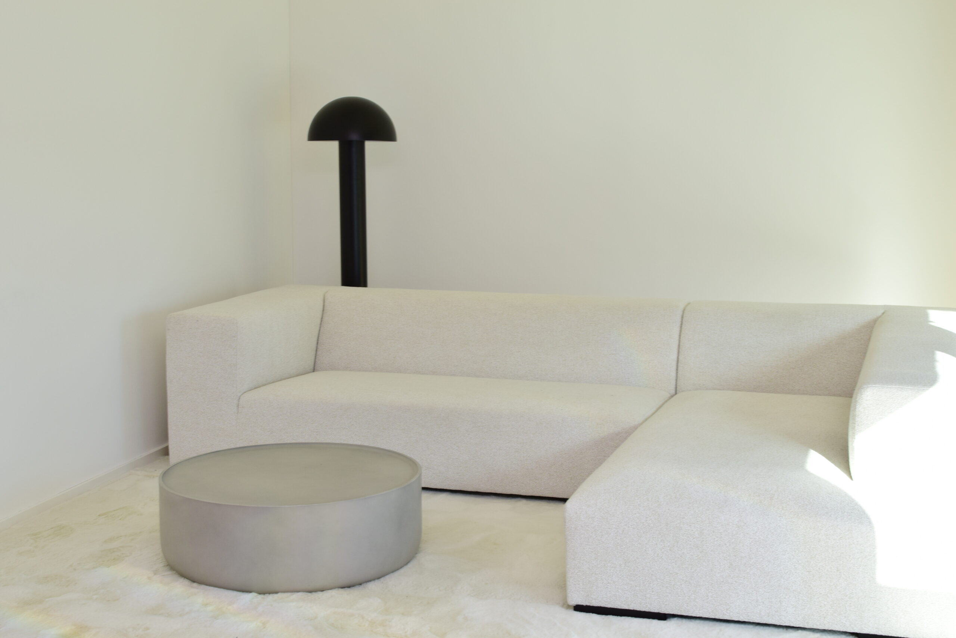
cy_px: 319
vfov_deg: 25.8
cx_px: 478
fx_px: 1394
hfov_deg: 37.8
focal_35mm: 52
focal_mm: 35
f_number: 9
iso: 400
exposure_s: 1/40
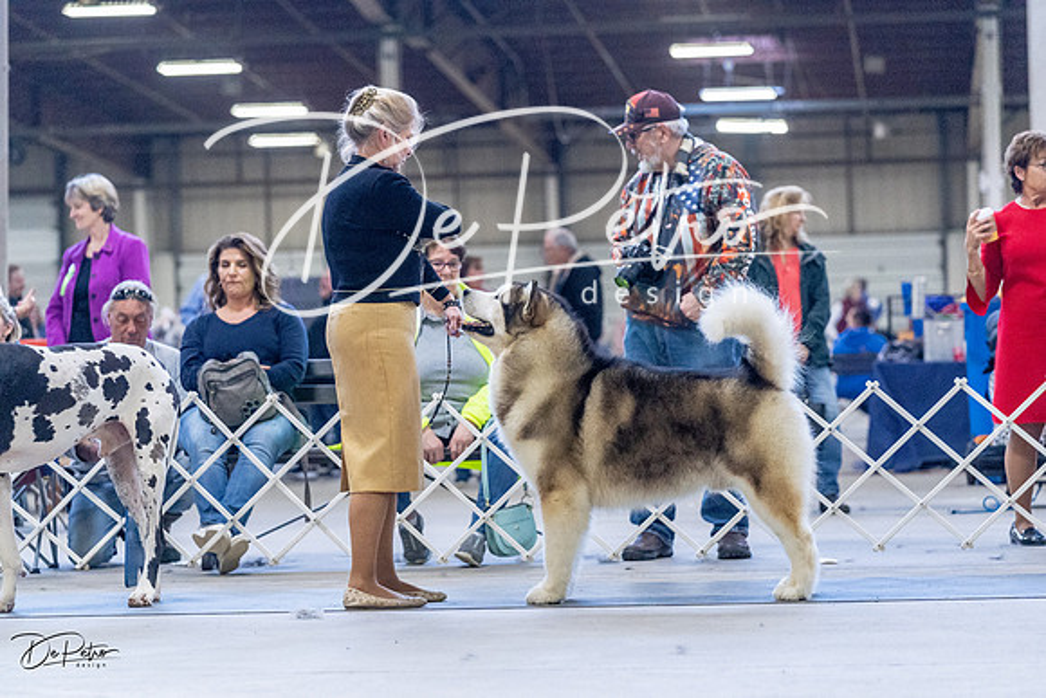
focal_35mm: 130
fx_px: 3778
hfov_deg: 15.8
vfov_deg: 10.6
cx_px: 523
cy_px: 349
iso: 6400
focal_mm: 130
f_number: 4
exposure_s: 1/320
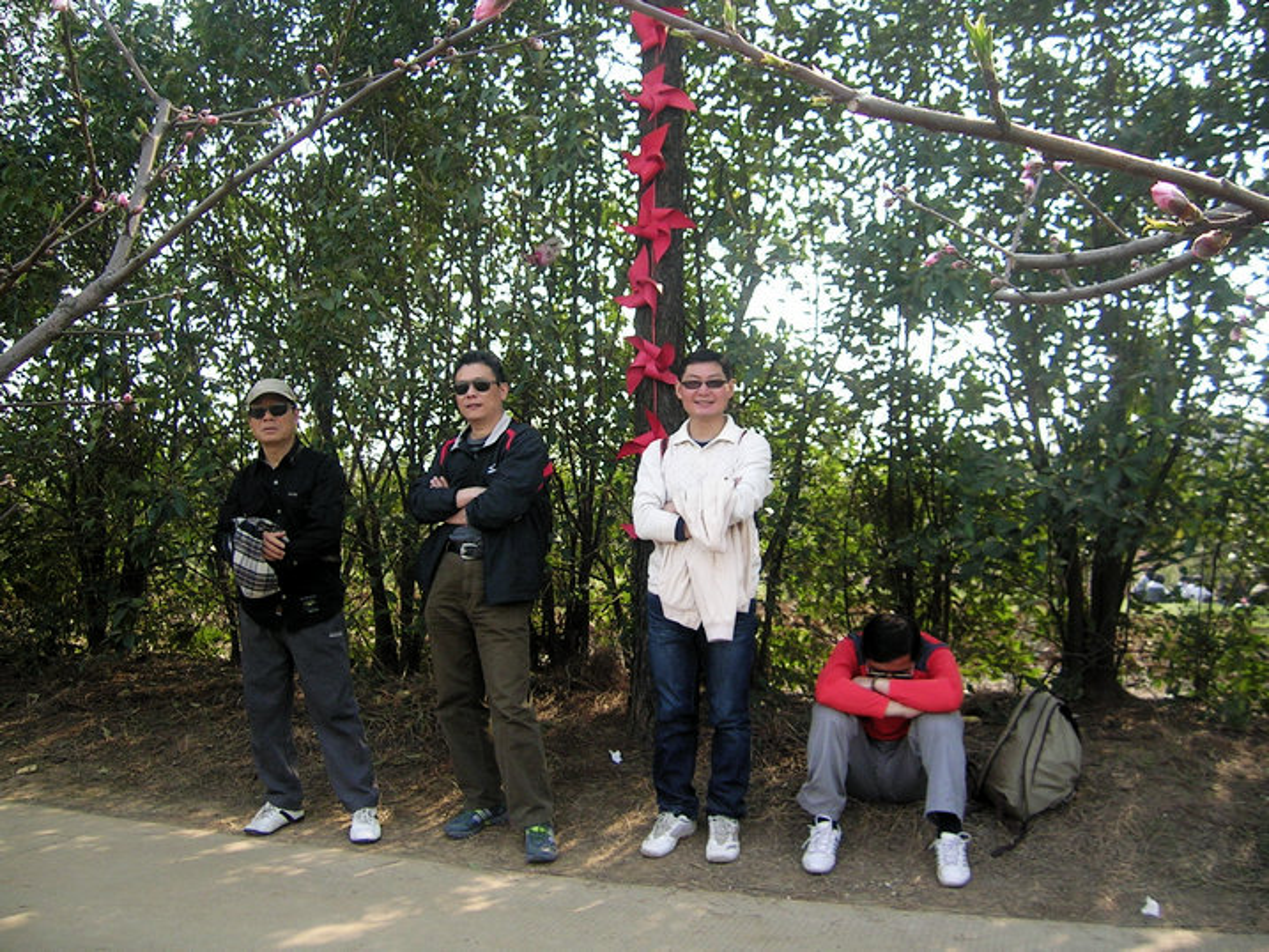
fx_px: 1283
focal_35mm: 35
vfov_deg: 40.7
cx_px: 634
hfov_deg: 52.6
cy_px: 476
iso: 50
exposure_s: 1/242
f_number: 2.8
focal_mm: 5.4
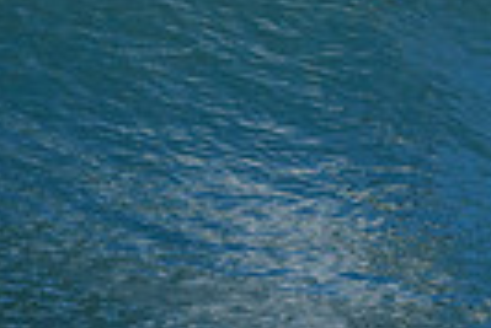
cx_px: 528
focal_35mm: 2674
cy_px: -219
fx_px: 36510
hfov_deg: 0.8
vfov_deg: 0.5
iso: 560
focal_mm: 410
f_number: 5.6
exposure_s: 1/2000
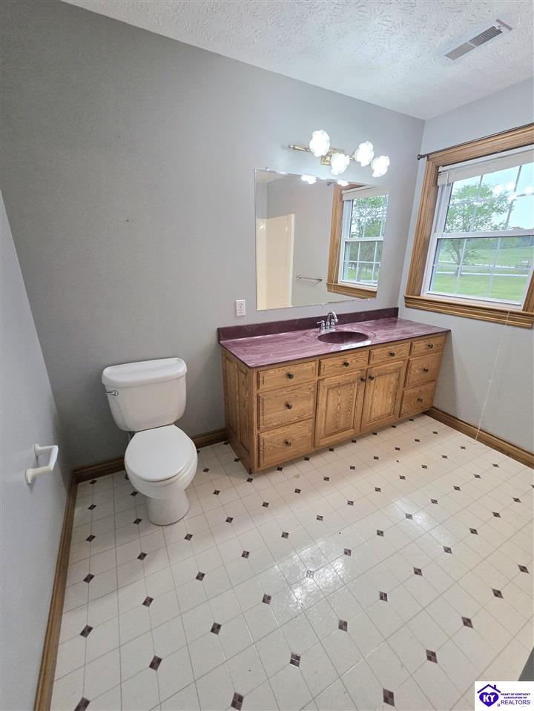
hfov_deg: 90.0
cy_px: 356
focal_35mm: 13
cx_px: 267
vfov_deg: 106.2
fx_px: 267
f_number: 2.2
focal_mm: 2.2
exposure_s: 1/120
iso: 200
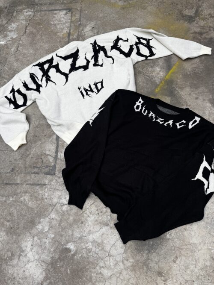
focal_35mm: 24
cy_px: 142
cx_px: 107
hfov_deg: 56.8
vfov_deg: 71.6
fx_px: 198
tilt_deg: -70.9
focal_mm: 6.76
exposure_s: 1/178
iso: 64
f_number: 1.78
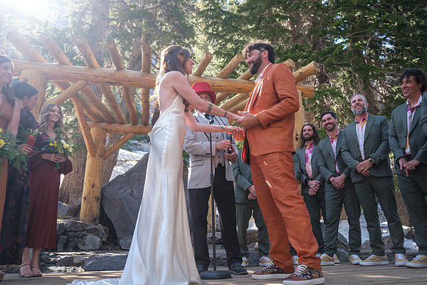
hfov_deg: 67.4
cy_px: 142
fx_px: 320
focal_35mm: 27
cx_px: 214
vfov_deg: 48.0
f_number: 3.2
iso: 250
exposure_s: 1/280
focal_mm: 18
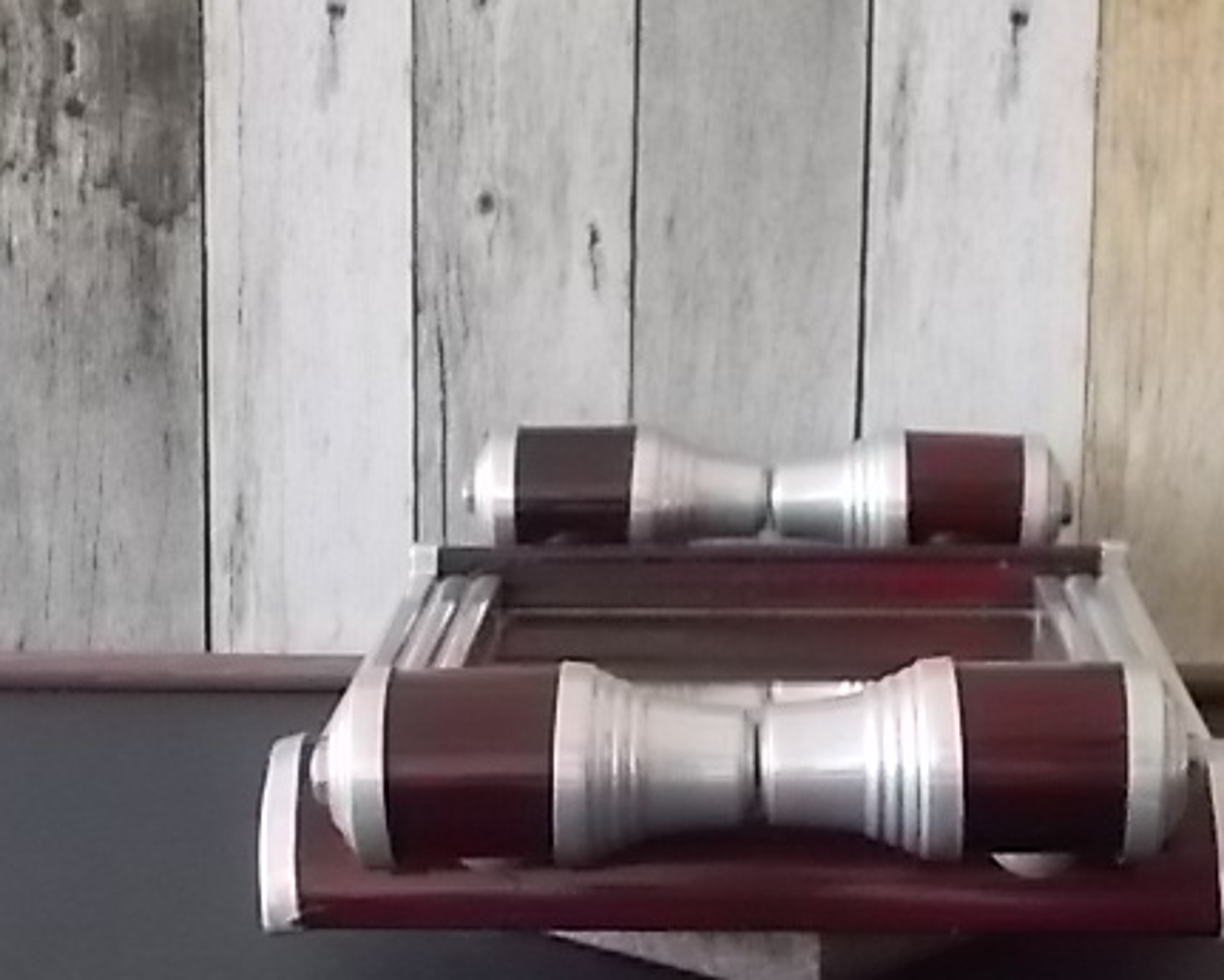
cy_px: 577
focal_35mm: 84
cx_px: 741
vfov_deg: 18.3
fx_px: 3044
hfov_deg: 22.7
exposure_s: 1/25
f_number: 4.9
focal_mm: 10.3
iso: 800
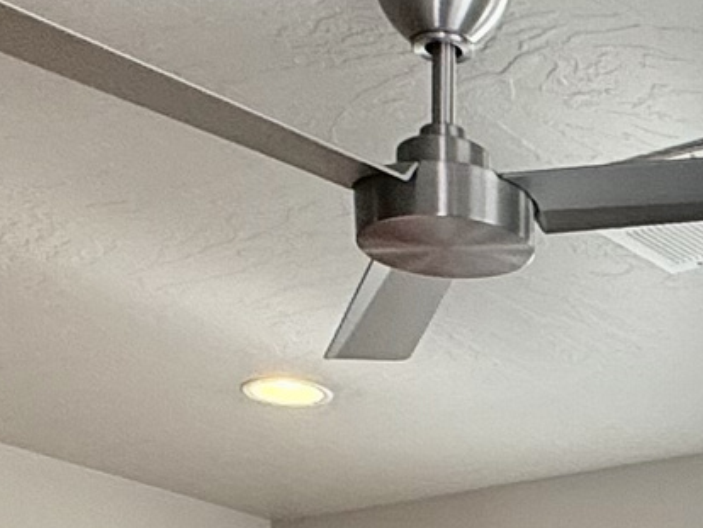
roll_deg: -0.2
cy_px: 1088
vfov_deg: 13.1
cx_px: 932
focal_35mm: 96
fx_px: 1951
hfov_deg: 18.8
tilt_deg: -1.7
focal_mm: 2.22
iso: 100
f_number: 2.2
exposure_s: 1/120
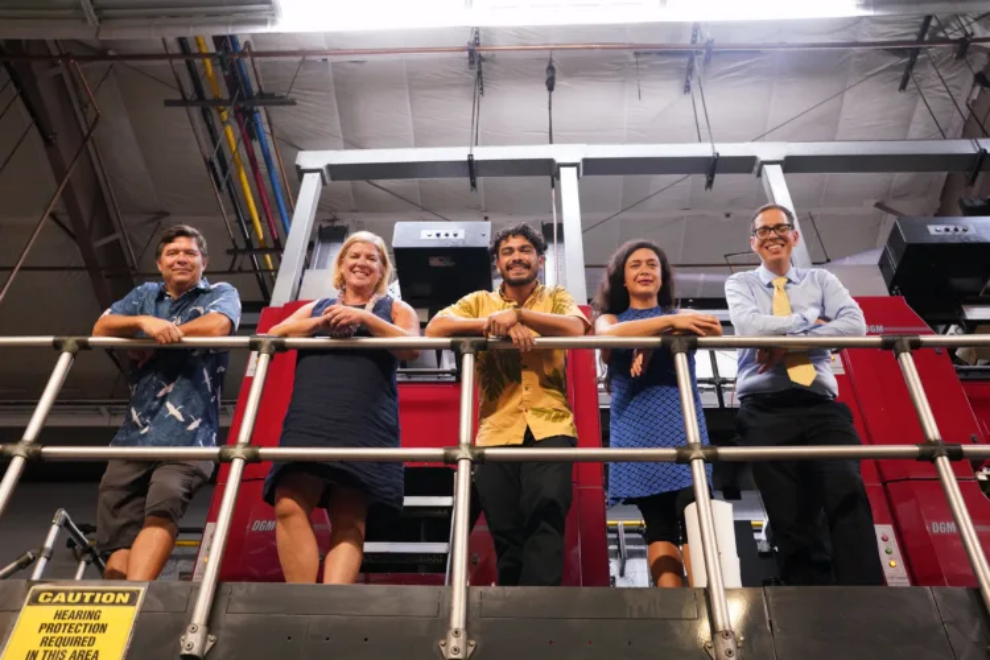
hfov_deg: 58.4
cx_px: 495
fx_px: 885
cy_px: 330
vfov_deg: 40.9
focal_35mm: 32
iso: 4000
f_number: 7.1
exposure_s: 1/20
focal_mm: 32.2
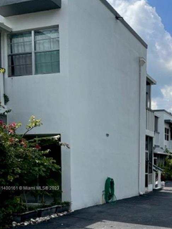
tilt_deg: -4.1
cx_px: 153
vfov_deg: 38.0
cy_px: 188
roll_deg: -0.3
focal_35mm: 48
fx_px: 318
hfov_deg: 29.1
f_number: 1.6
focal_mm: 4.2
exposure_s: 1/3861
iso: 32
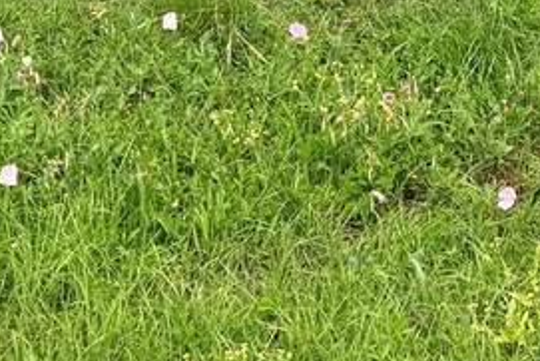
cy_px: -515
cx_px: 185
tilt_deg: -5.0
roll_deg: +0.6
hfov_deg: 17.3
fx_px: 1771
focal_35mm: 118
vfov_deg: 10.1
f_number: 1.78
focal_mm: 6.76
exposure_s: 1/2801
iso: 100
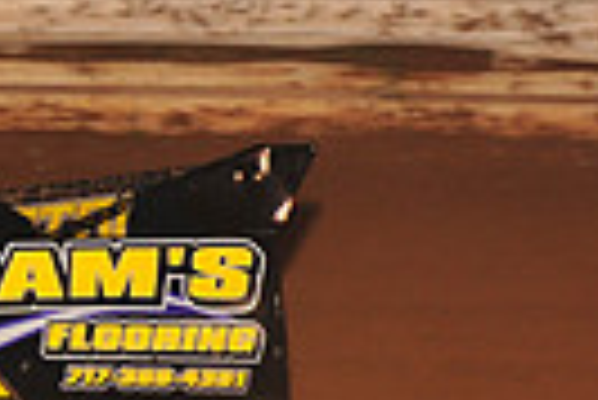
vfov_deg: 2.8
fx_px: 8115
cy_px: 279
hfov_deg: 4.2
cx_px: -692
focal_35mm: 488
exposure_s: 1/320
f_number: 6.3
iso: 800
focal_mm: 112
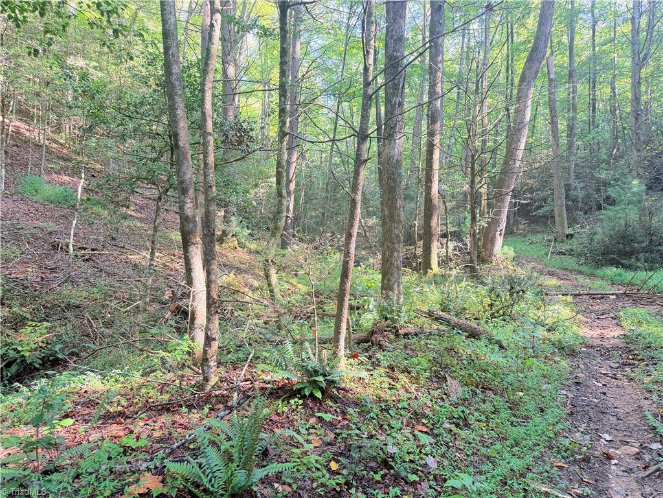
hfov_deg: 71.6
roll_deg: -0.5
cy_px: 249
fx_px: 460
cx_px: 332
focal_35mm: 24
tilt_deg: +2.3
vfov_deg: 56.8
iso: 320
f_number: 1.78
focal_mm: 6.76
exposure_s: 1/60
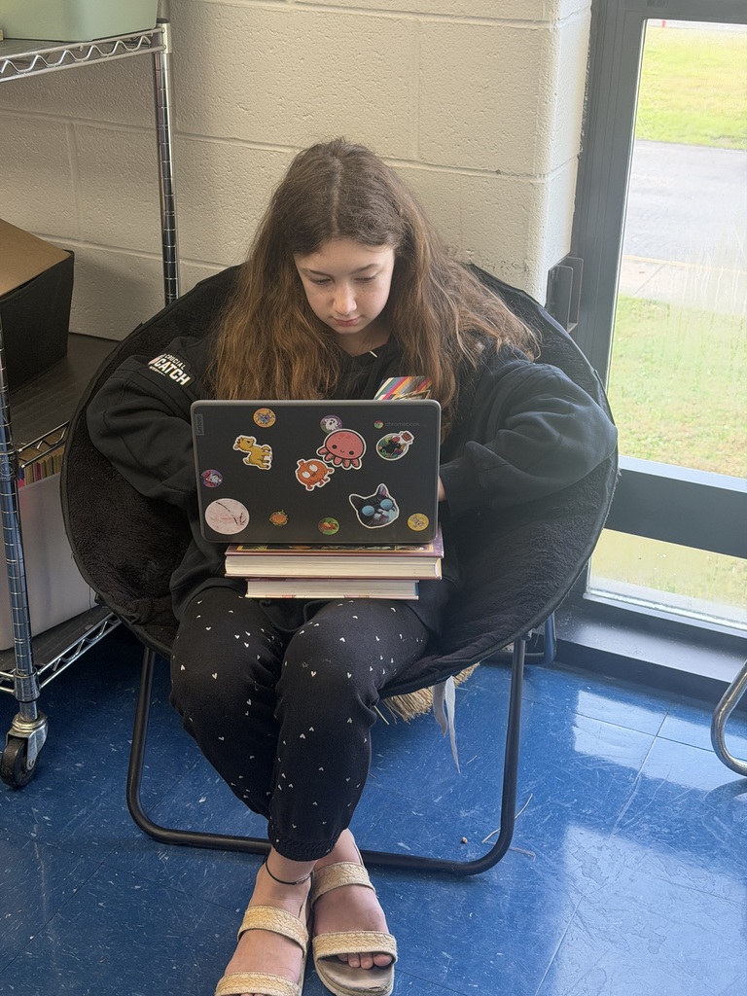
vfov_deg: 39.7
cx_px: 374
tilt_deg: -25.6
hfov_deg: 30.3
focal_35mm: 48
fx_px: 1381
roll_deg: -0.5
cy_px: 498
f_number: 1.78
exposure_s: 1/126
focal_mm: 6.76
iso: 125
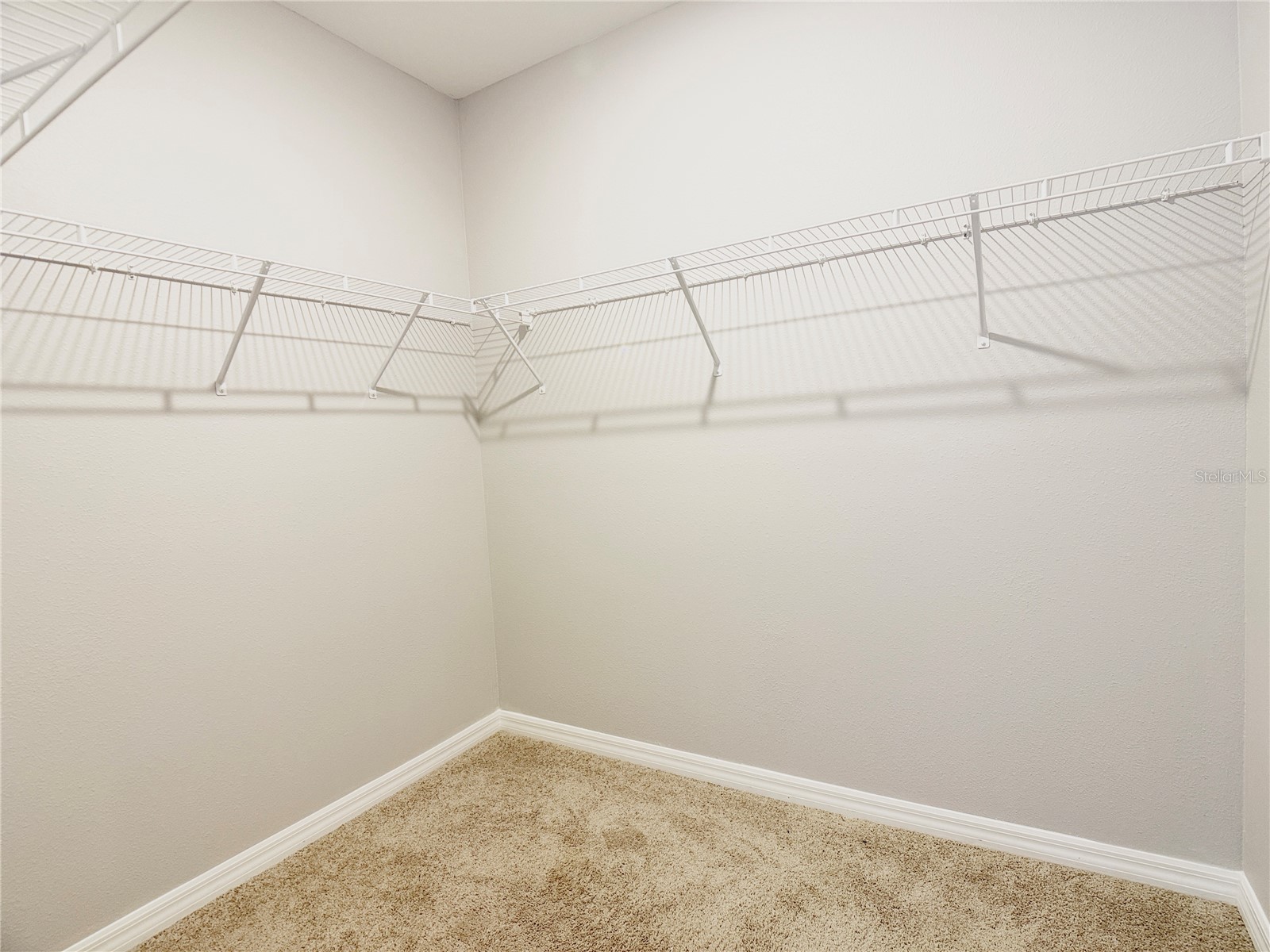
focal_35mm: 24
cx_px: 635
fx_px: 881
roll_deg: +3.0
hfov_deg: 71.6
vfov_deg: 56.8
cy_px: 476
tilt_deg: -3.1
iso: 200
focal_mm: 6.76
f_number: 1.78
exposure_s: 1/60
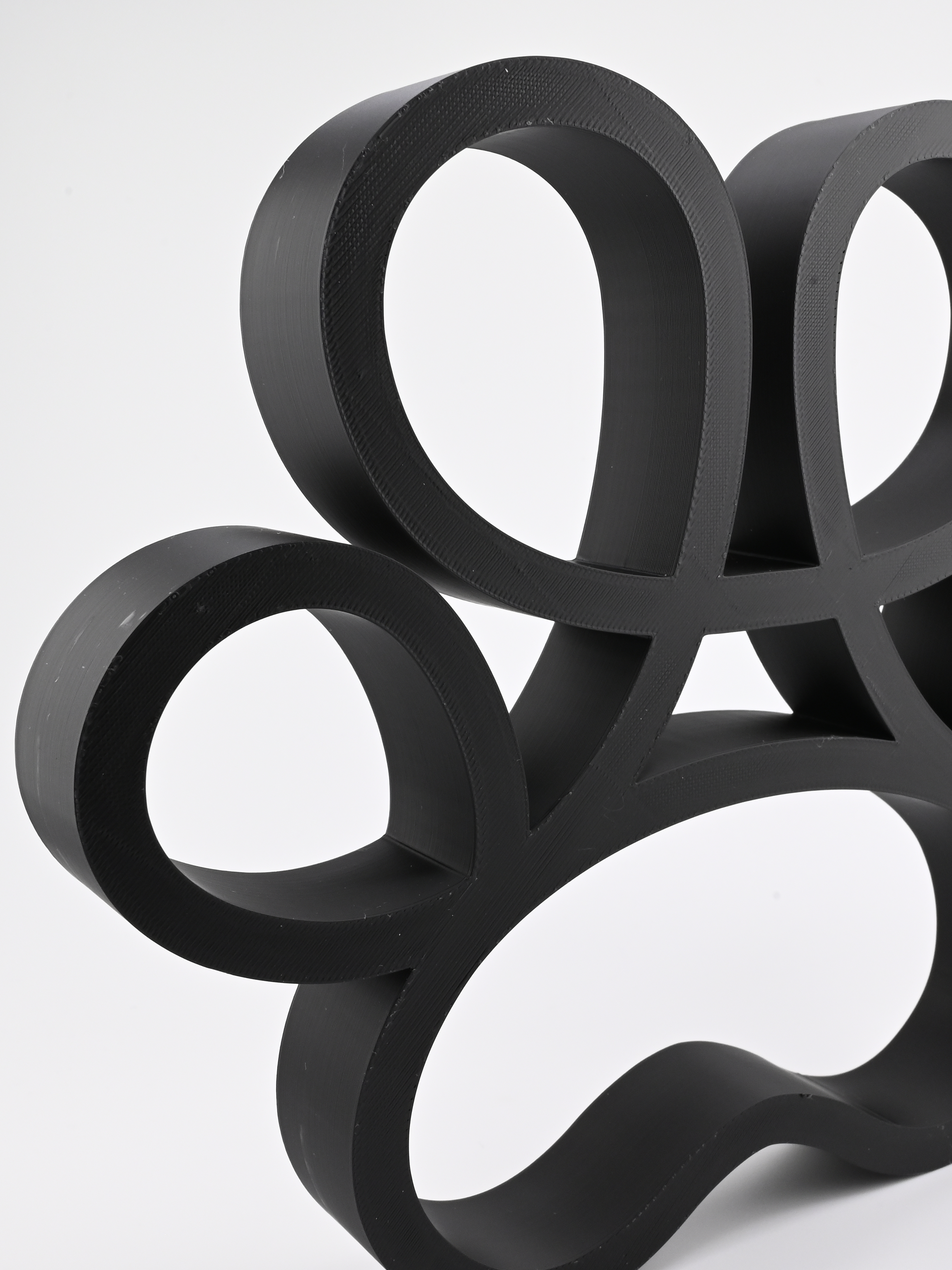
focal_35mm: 47
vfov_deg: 40.4
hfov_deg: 30.4
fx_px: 1724
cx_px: 701
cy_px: 703
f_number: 20
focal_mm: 29
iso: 1000
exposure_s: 1/160
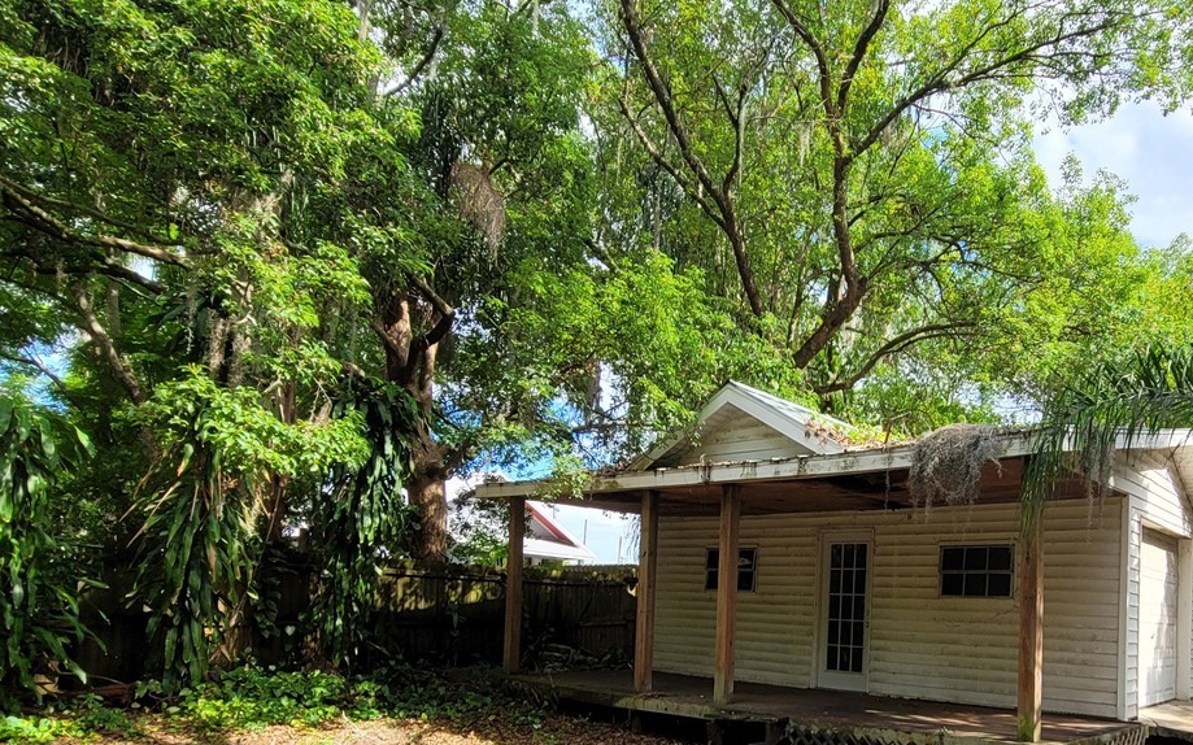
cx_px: 807
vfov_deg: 48.9
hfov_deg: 72.3
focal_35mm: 24
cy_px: 567
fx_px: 780
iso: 50
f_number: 2.2
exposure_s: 1/532
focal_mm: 2.2
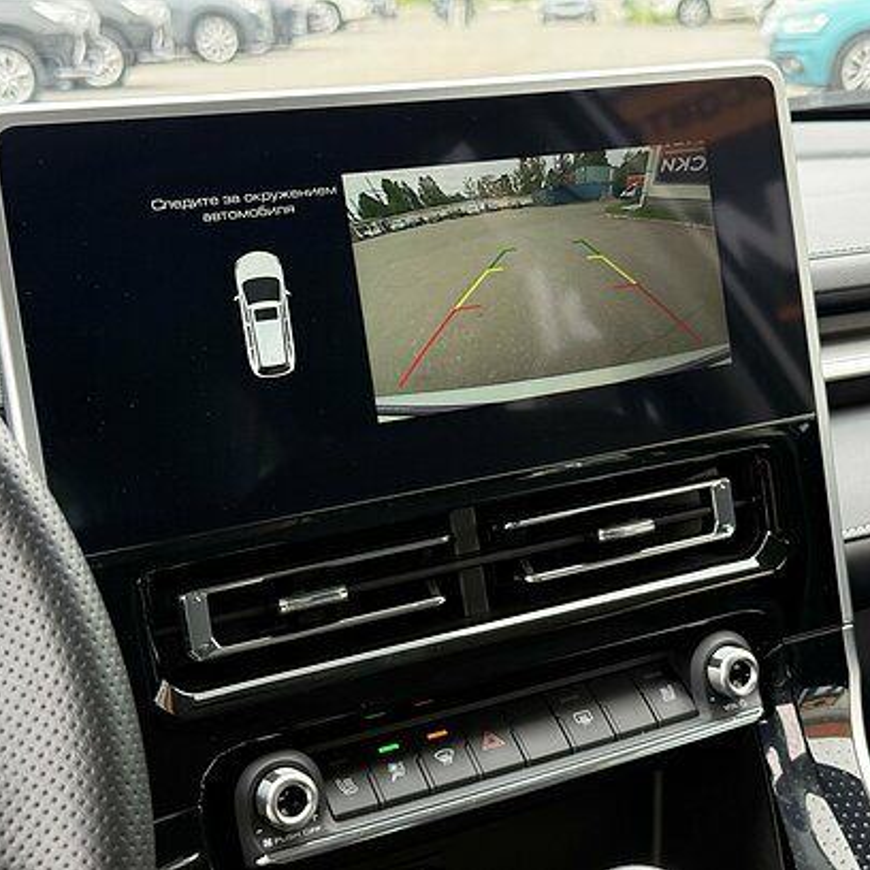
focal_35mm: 57
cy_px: 435
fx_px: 1621
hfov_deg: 30.0
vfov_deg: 30.0
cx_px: 501
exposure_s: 1/240
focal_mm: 6.76
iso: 200
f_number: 1.78
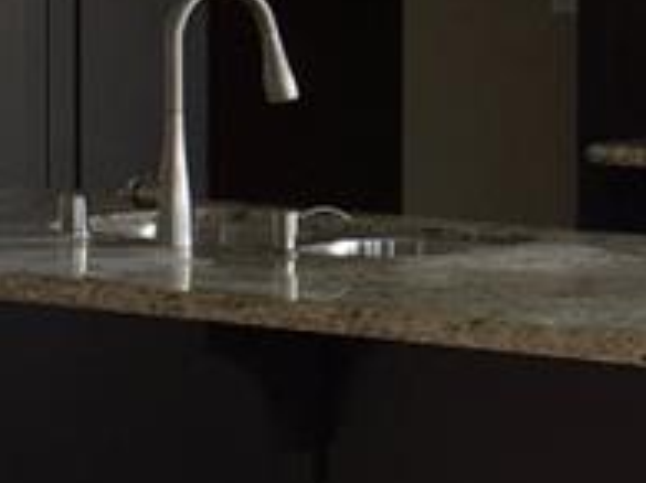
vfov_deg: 6.6
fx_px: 4159
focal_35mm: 223
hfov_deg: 8.9
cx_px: 547
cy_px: -17
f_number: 2.2
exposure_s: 1/50
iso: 32
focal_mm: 4.15
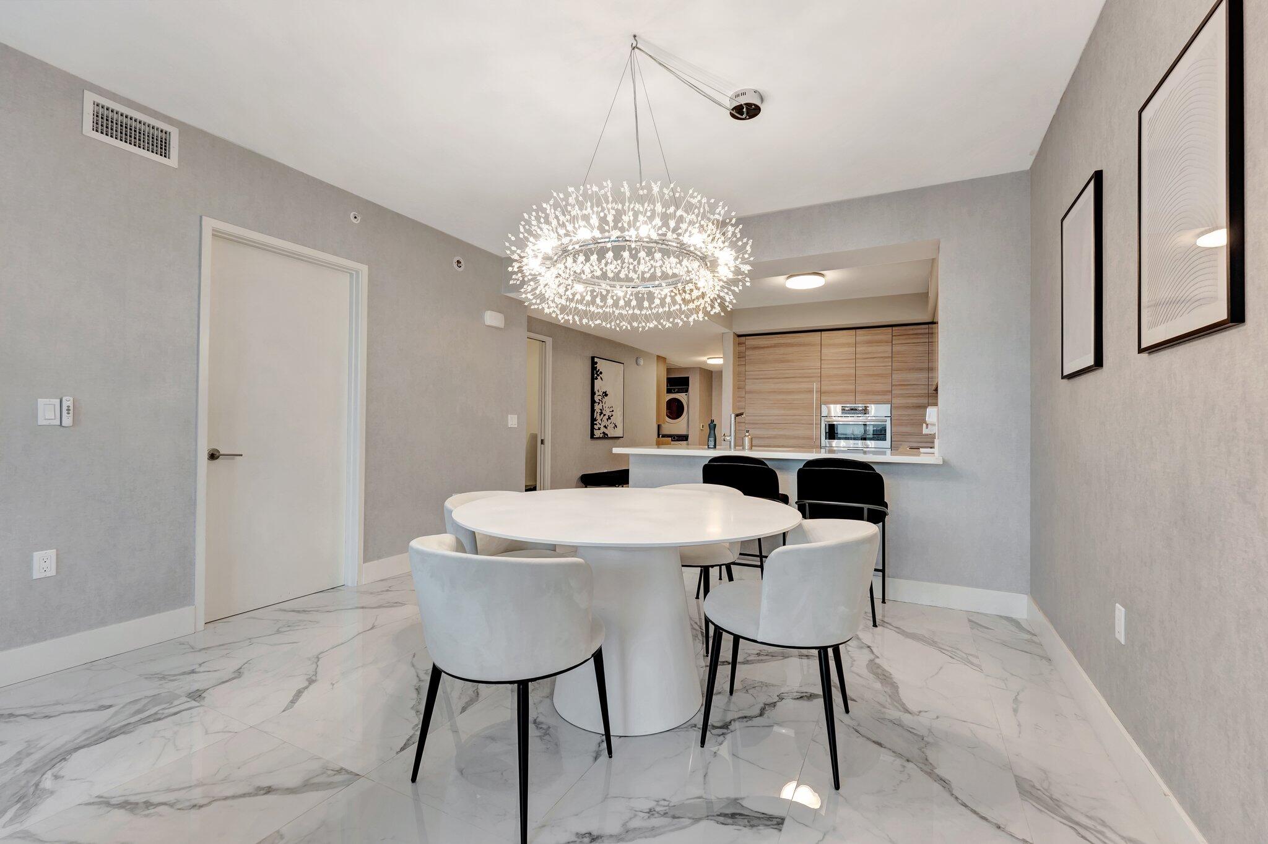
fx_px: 549
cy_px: 422
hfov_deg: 98.2
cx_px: 634
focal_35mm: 16
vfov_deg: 75.1
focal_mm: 15.6
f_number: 8
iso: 400
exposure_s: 1/4
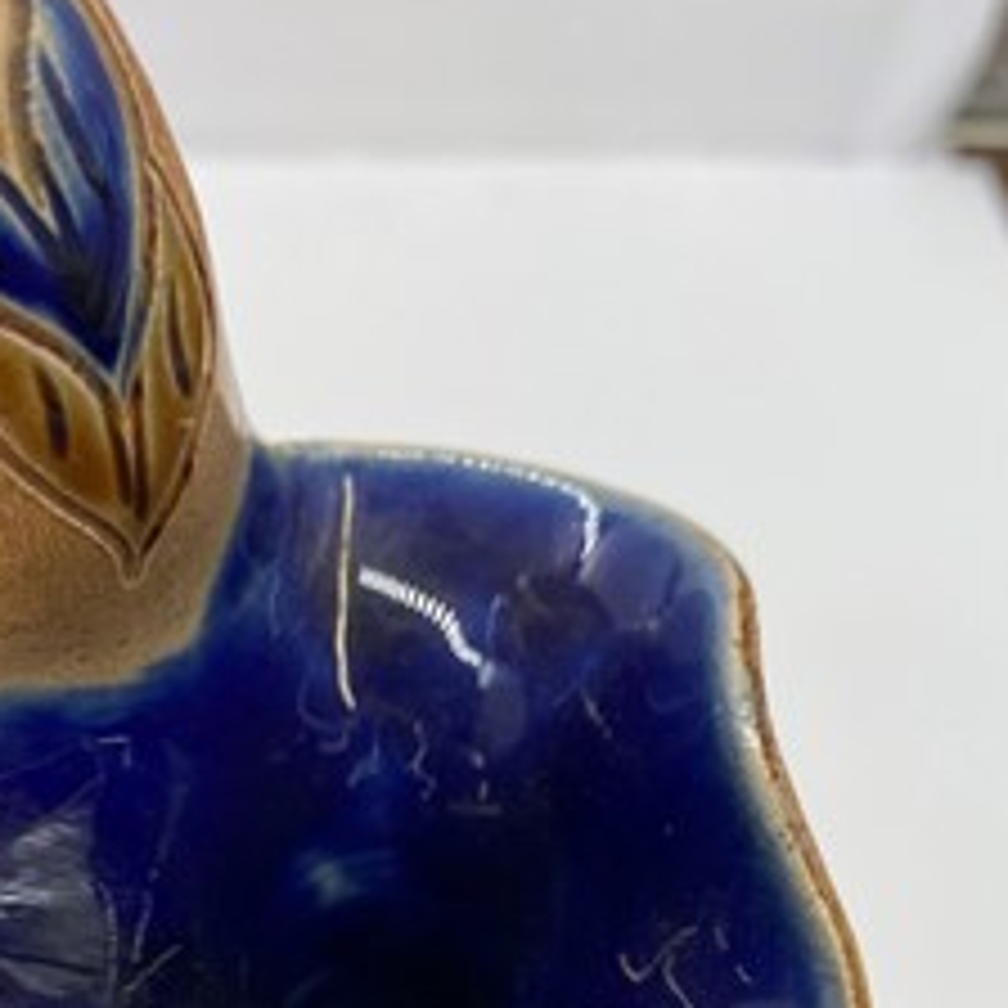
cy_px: 774
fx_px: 1351
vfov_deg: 39.6
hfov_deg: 40.8
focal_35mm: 41
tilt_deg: -55.1
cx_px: 432
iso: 32
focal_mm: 4.25
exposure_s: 1/211
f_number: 1.8
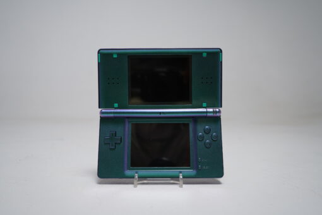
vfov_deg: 43.6
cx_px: 161
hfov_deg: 61.9
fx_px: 268
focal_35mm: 30
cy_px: 108
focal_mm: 30
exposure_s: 1/15
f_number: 5.6
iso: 100
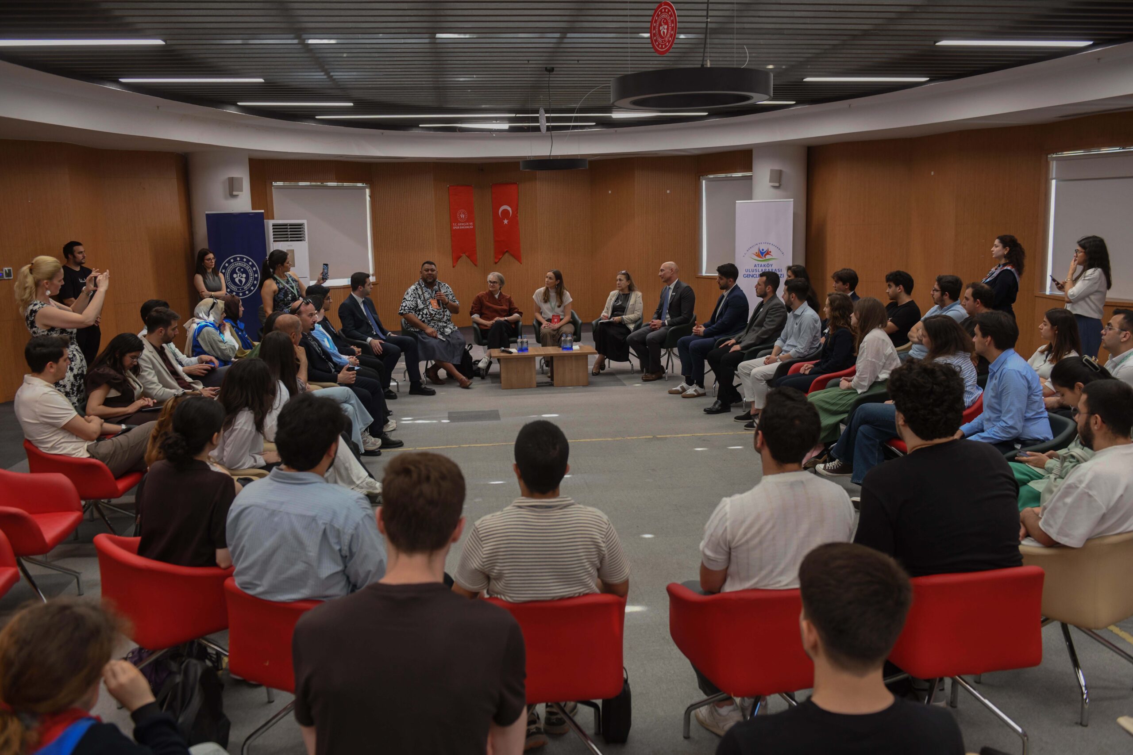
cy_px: 378
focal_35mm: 31
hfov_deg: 60.3
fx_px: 976
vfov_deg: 42.3
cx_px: 566
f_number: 4
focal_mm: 31
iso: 800
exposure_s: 1/50
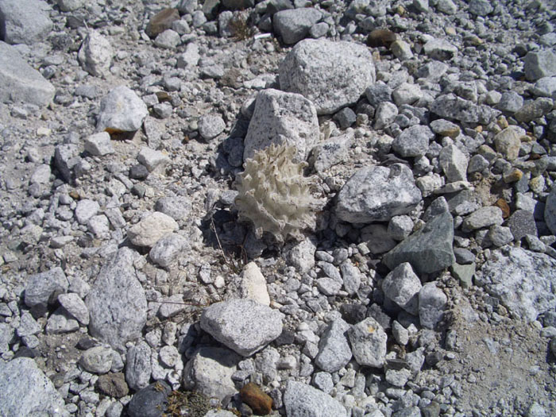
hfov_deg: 52.6
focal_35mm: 35
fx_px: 562
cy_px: 208
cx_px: 278
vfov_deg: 40.7
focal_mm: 5.8
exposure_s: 1/1250
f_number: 4.3
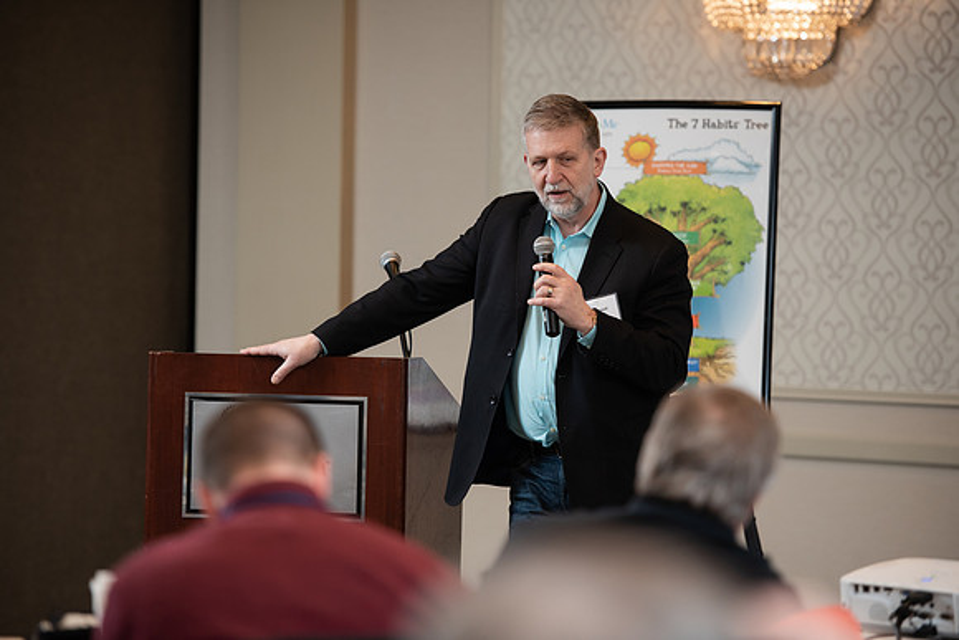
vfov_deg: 8.6
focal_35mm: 160
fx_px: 4263
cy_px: 320
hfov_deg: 12.8
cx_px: 480
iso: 1000
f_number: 3.2
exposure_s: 1/200
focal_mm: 160
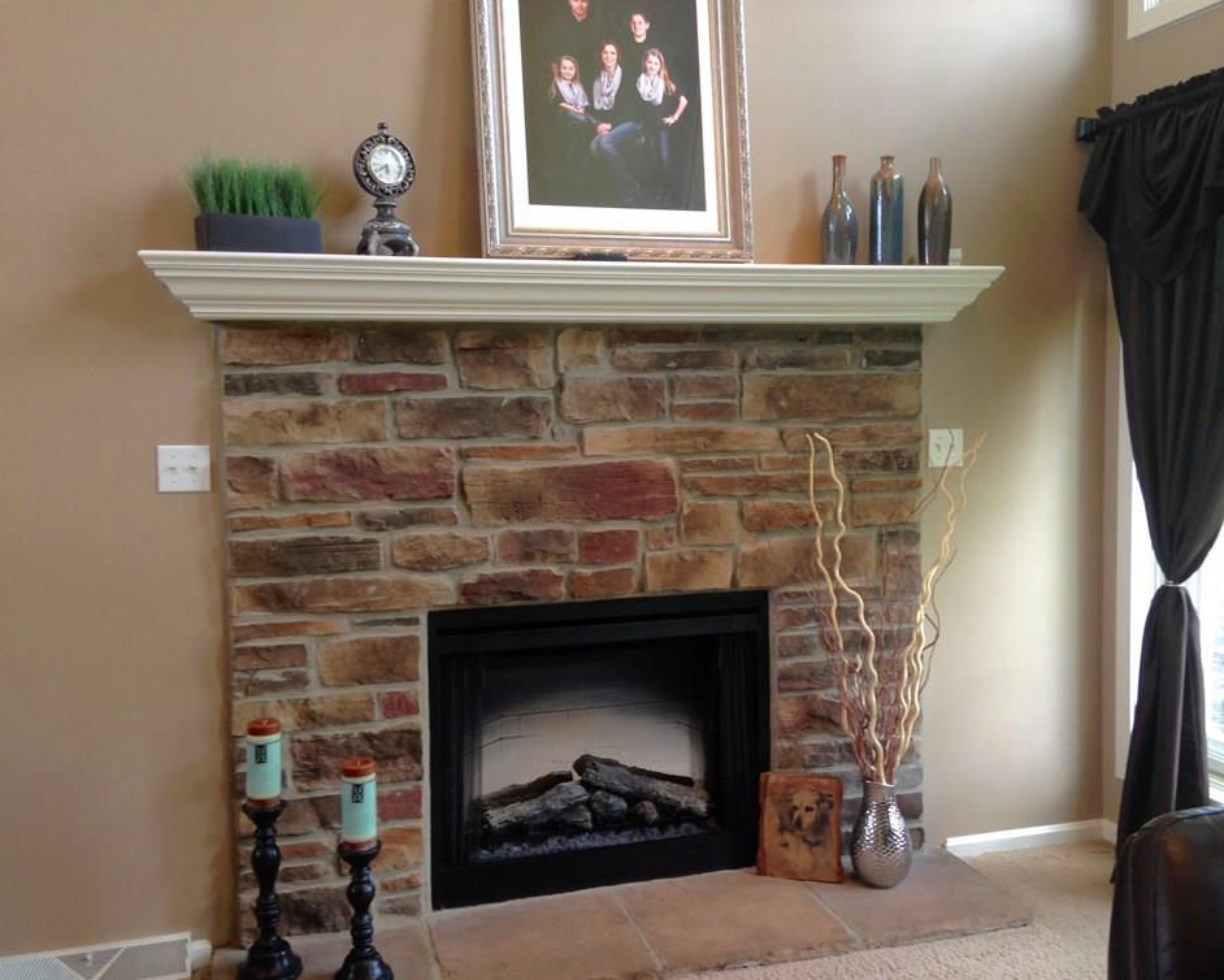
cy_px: 491
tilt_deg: -6.9
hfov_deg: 51.5
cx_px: 656
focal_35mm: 35
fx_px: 1268
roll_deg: +1.1
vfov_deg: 42.2
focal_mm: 4.12
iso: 50
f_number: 2.4
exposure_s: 1/20
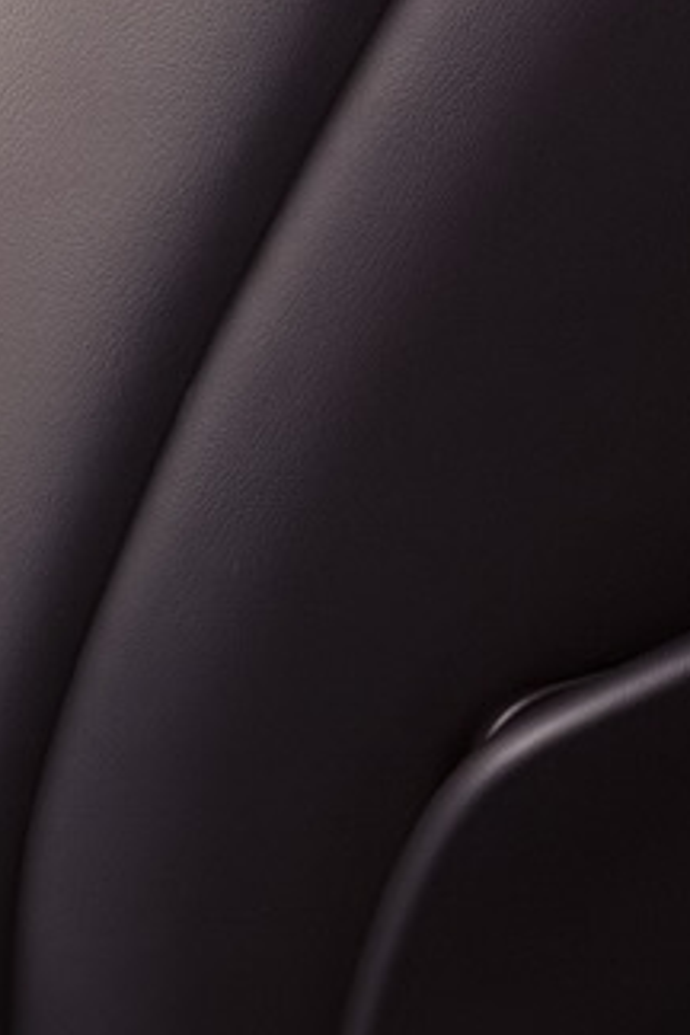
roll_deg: +0.8
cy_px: 1086
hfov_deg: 8.2
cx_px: -770
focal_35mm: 158
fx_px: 4542
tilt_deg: -36.0
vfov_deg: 12.8
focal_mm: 6.76
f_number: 1.78
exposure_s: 1/115
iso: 100
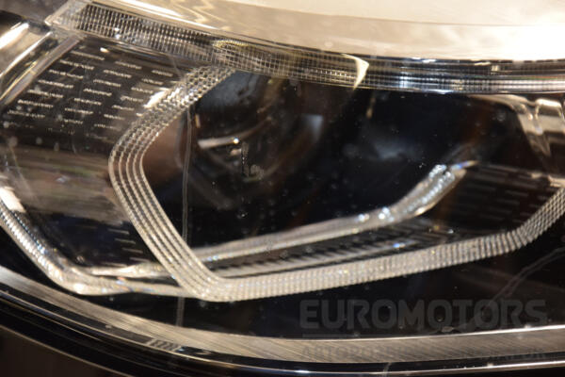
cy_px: 188
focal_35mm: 158
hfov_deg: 13.0
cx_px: 282
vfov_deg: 8.7
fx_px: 2472
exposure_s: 1/125
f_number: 5.6
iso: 800
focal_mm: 105
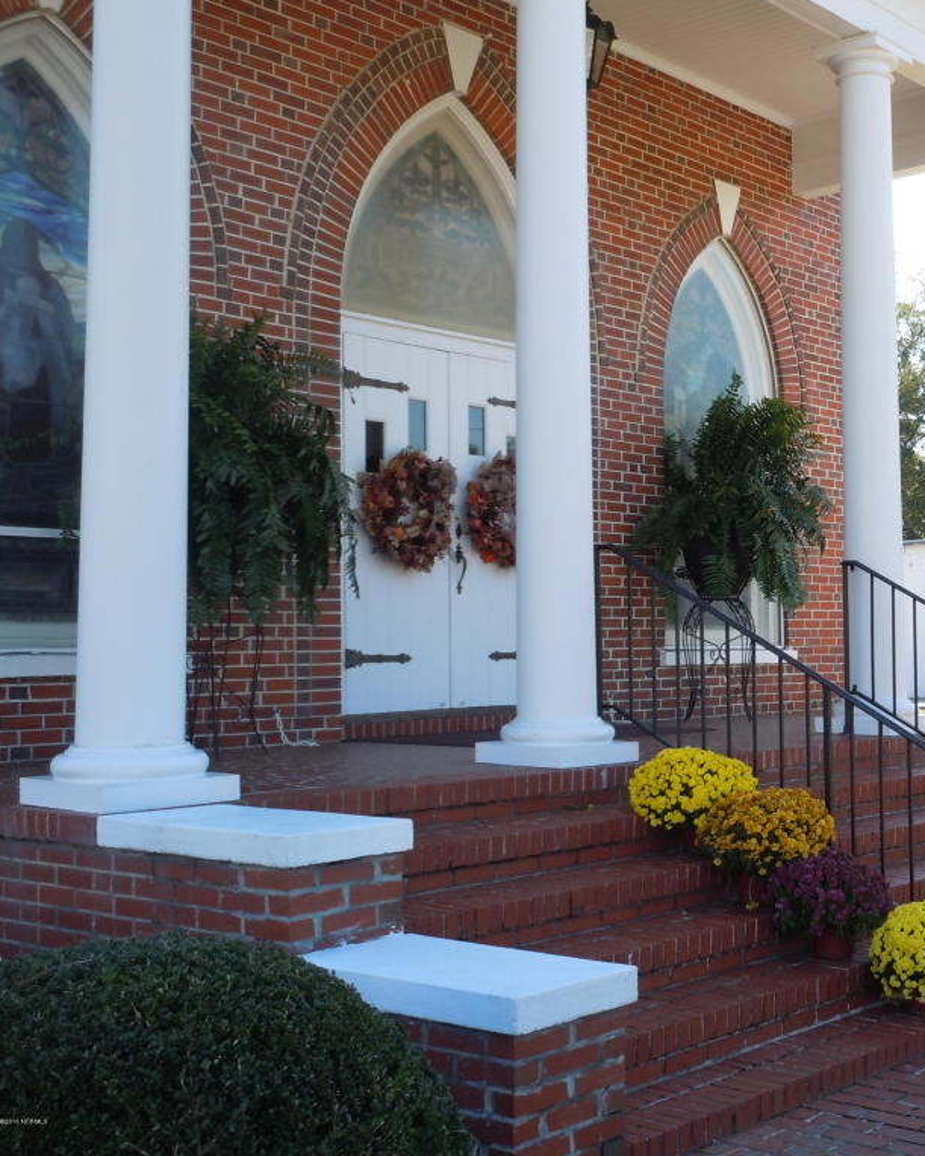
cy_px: 576
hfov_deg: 28.9
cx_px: 772
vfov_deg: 36.7
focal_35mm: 51
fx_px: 1746
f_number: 4.3
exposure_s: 1/160
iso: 100
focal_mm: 6.9
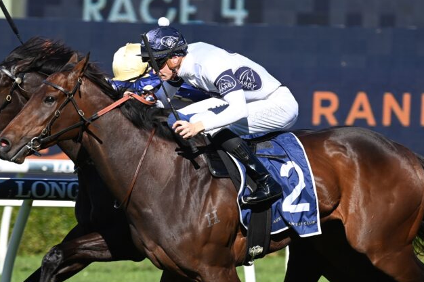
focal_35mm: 442
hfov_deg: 4.7
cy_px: 194
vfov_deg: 3.1
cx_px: 209
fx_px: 5204
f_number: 5.6
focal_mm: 270
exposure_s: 1/1600
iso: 400
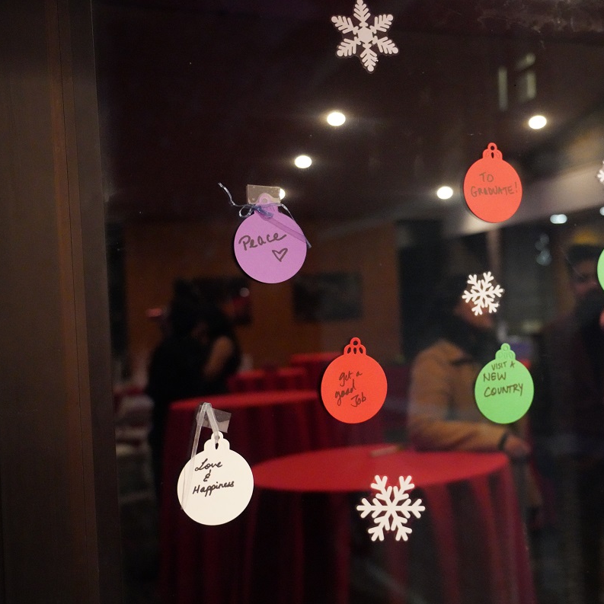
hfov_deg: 36.7
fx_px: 888
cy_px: 304
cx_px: 454
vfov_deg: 37.6
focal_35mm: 45
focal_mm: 35
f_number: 4
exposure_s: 1/40
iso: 12800
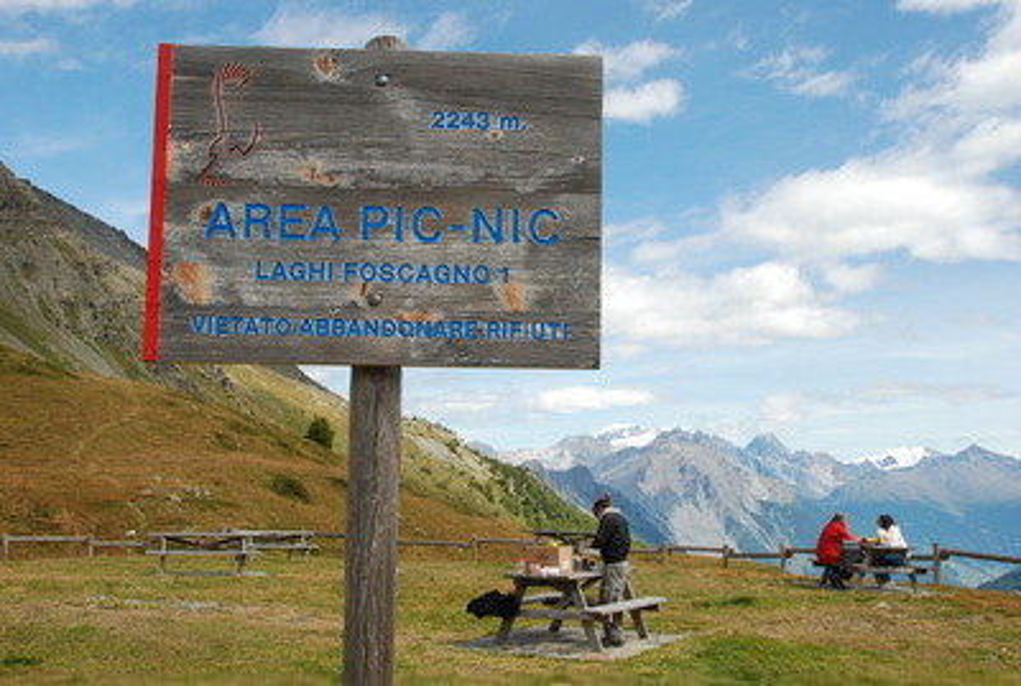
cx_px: 510
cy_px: 343
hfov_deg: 47.8
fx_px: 1152
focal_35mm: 40
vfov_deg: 33.2
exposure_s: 1/500
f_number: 11
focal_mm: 27
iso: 500
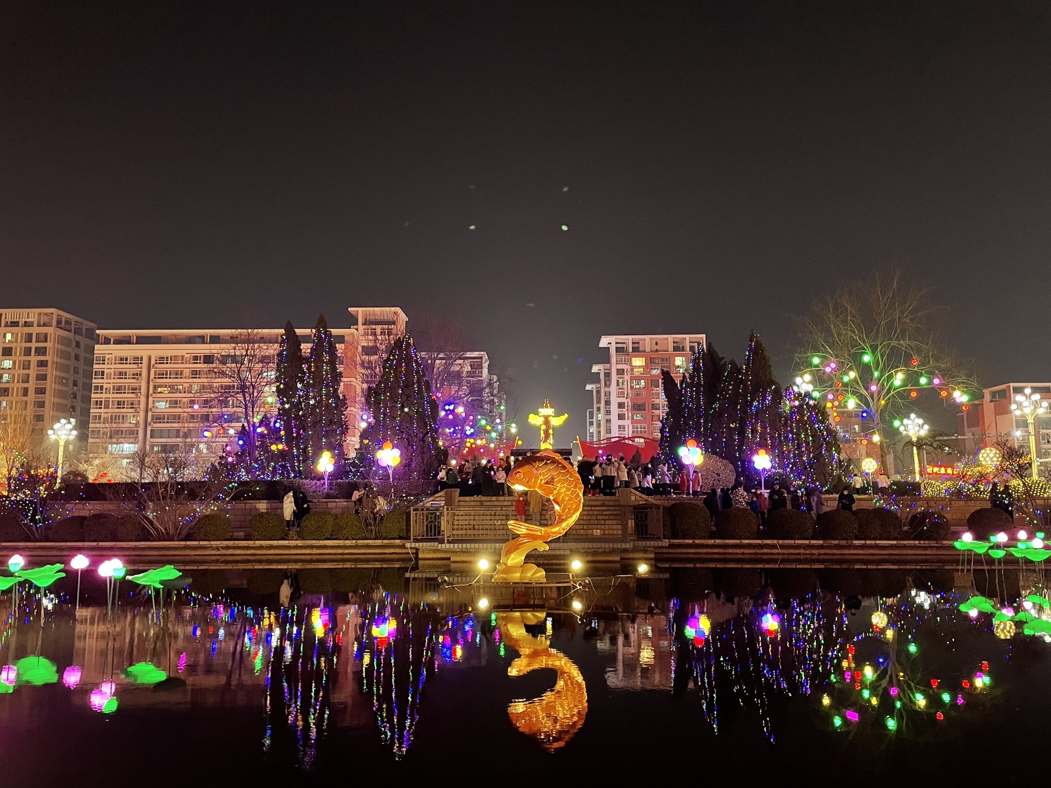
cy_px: 394
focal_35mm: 26
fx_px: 789
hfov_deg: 67.3
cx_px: 526
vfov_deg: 53.1
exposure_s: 1/25
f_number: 1.6
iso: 640
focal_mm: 4.2
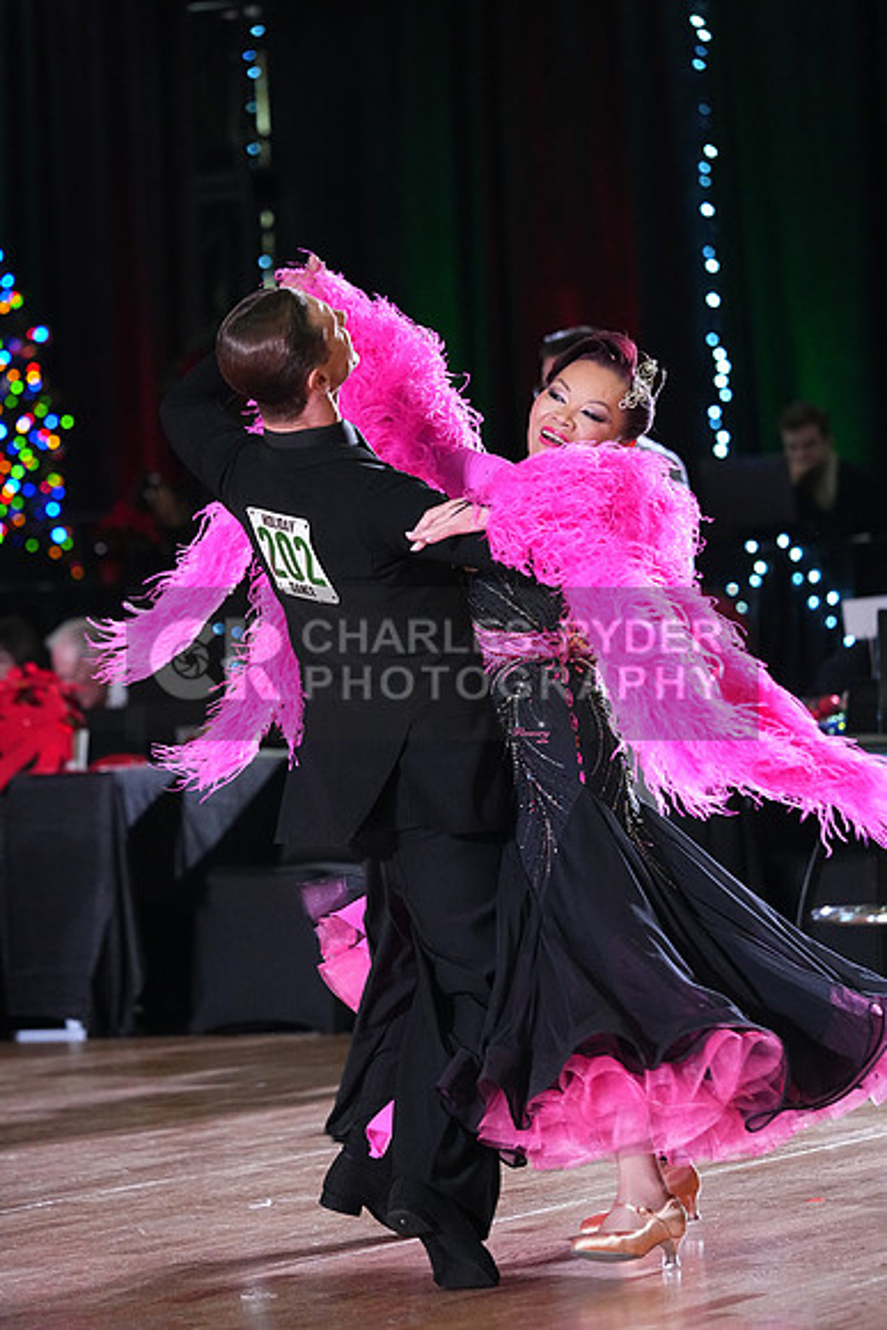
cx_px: 444
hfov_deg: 8.3
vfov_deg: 12.4
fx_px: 6131
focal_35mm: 166
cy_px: 665
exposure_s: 1/400
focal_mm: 166
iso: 6400
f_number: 4
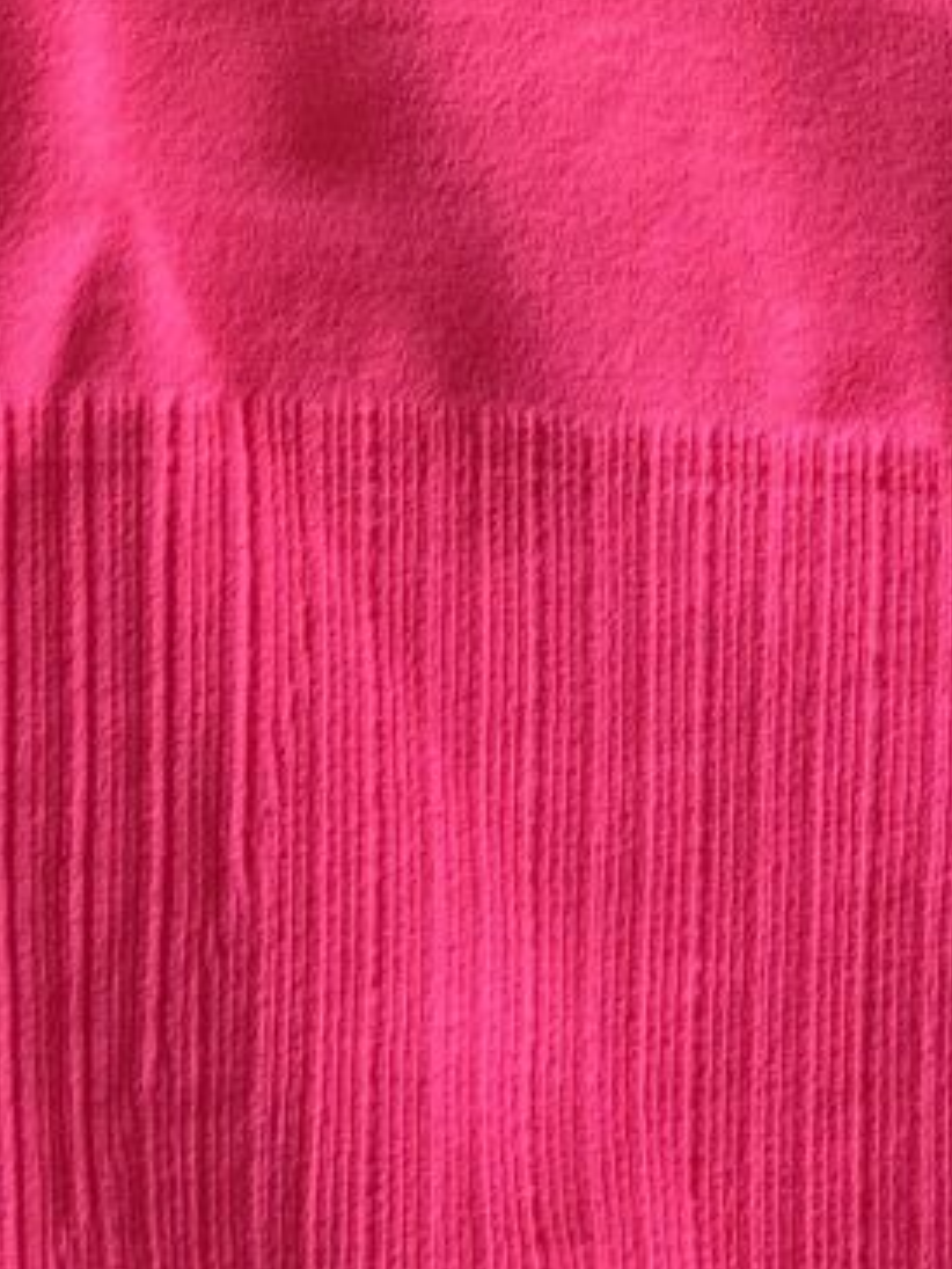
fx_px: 5351
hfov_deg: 10.1
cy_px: -563
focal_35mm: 146
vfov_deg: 12.9
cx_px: 243
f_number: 1.5
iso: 50
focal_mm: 5.7
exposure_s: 1/121
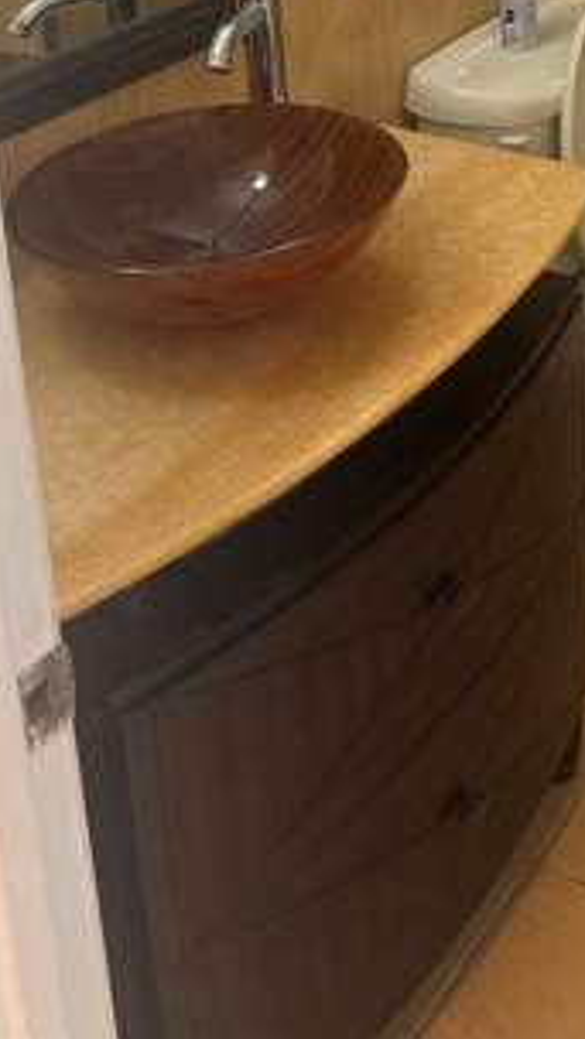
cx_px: 623
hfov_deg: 20.9
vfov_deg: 33.8
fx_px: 1517
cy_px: -48
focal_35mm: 55
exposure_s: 1/60
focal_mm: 6.76
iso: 250
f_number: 1.78
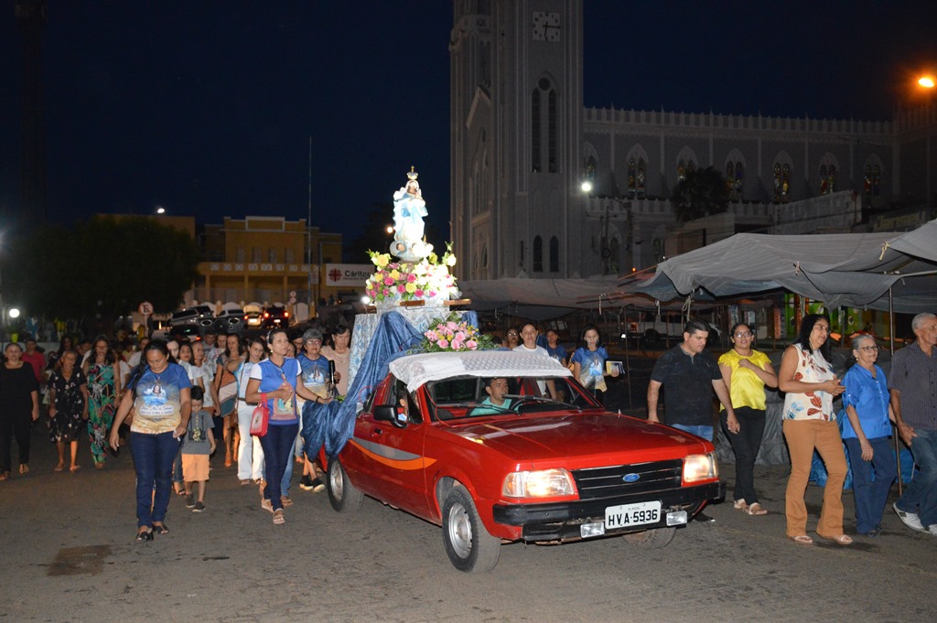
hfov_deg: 49.6
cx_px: 468
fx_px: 1014
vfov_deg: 34.2
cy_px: 312
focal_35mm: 39
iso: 2500
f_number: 3.8
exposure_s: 1/60
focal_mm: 26
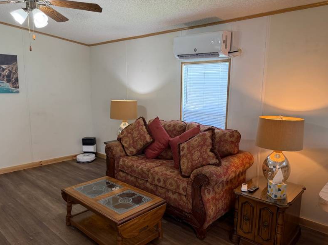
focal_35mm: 26
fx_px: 246
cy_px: 131
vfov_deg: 53.0
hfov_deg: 67.3
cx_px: 170
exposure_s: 1/120
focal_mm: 6.76
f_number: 1.78
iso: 200
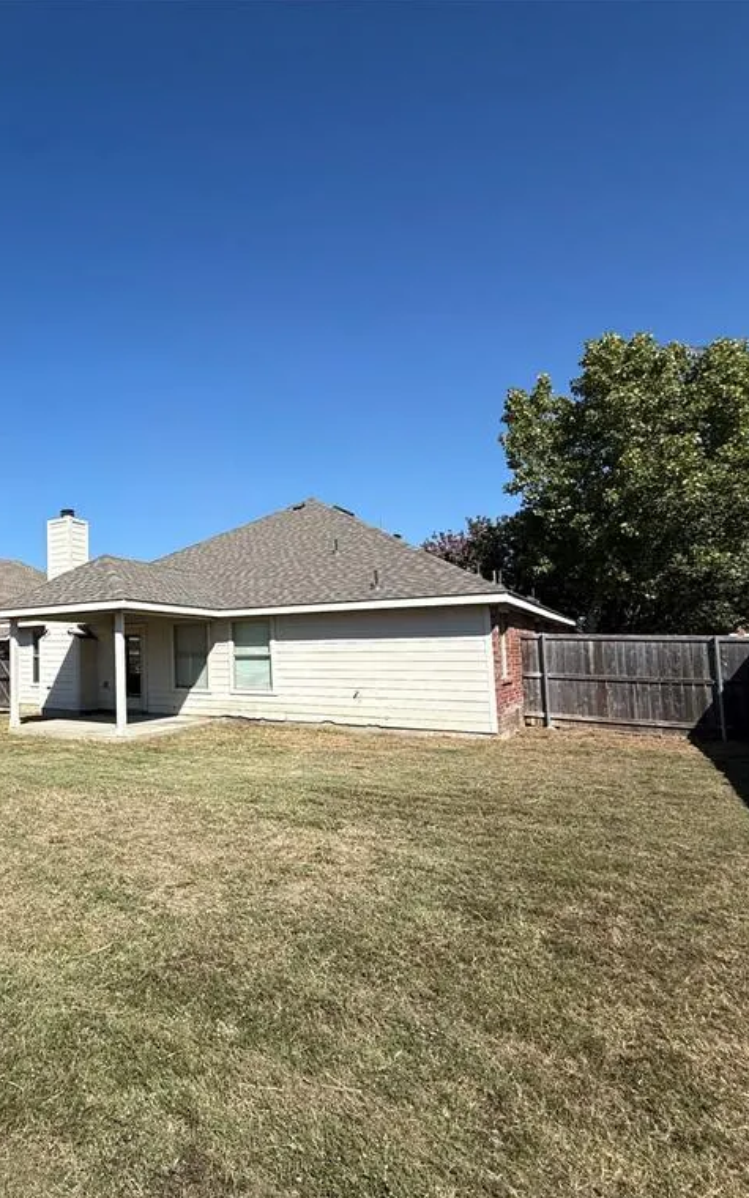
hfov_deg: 52.3
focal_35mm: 20
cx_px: 73
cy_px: 604
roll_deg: +1.4
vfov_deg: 85.1
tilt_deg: +5.3
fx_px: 653
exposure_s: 1/2976
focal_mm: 2.22
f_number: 2.2
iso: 50
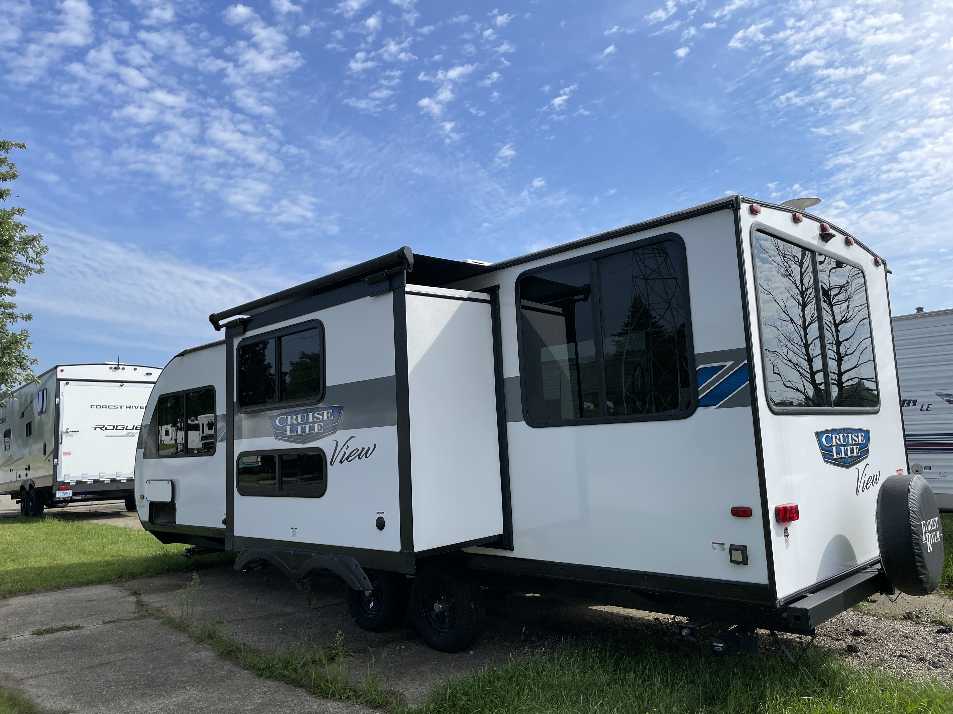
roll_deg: +0.5
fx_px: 716
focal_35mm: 26
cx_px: 476
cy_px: 357
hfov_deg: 67.3
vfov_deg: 53.1
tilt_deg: +6.3
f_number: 1.6
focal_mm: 4.2
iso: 32
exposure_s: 1/3861
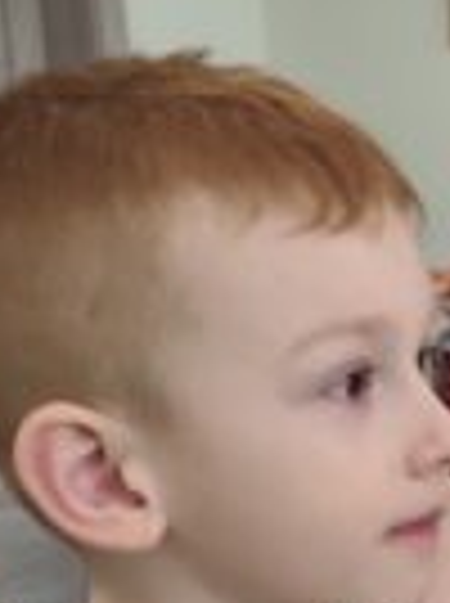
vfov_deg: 18.3
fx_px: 1791
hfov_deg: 12.9
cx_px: 819
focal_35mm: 103
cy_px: 688
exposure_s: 1/65.4
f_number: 1.65
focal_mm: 6.19
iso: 320
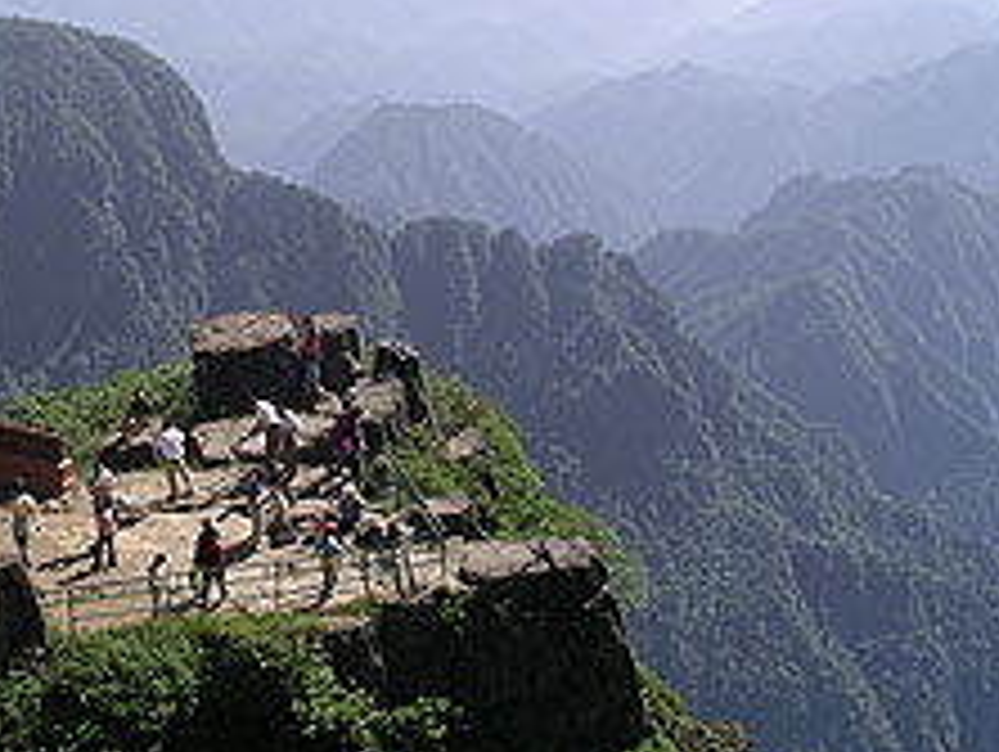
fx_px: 2167
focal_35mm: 75
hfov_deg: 25.7
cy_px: 347
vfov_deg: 19.7
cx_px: 270
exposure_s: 1/327
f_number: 5.6
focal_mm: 7.8
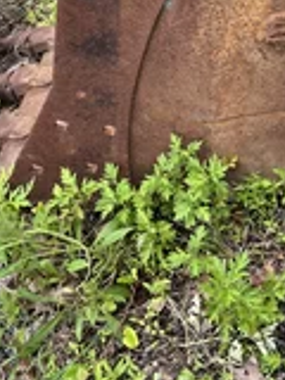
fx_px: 714
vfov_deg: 27.2
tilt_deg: -34.5
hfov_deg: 22.2
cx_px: 242
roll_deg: +5.3
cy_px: -45
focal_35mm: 65
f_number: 1.6
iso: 40
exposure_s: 1/259
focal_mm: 5.1
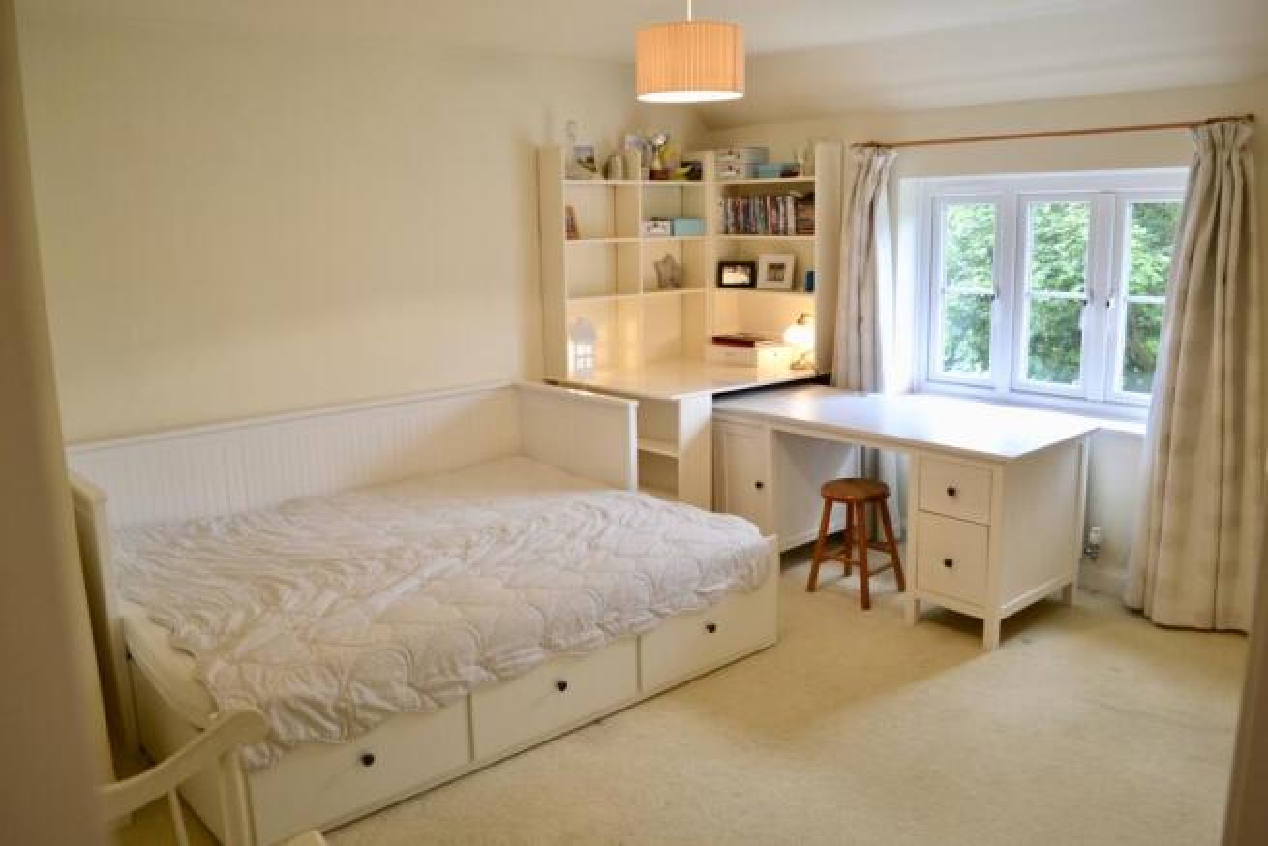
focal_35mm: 27
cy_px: 423
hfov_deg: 67.4
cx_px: 634
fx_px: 951
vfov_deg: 48.0
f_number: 3.5
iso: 400
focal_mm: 18
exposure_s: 1/60
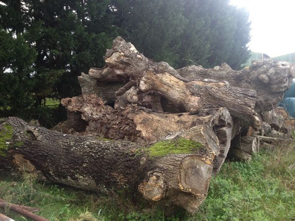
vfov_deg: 40.7
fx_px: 298
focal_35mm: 35
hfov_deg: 52.6
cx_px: 148
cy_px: 110
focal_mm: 4.28
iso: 64
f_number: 2.4
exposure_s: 1/181
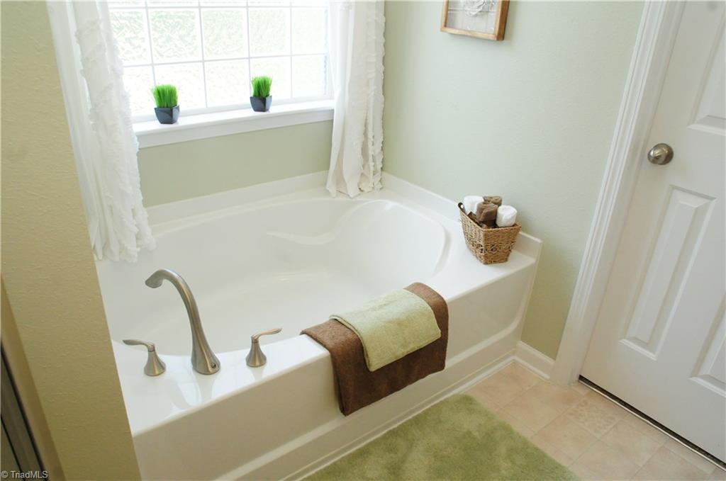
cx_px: 363
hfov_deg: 45.0
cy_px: 240
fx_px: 876
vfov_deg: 30.7
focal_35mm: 44
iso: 1600
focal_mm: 29
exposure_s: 1/250
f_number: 8
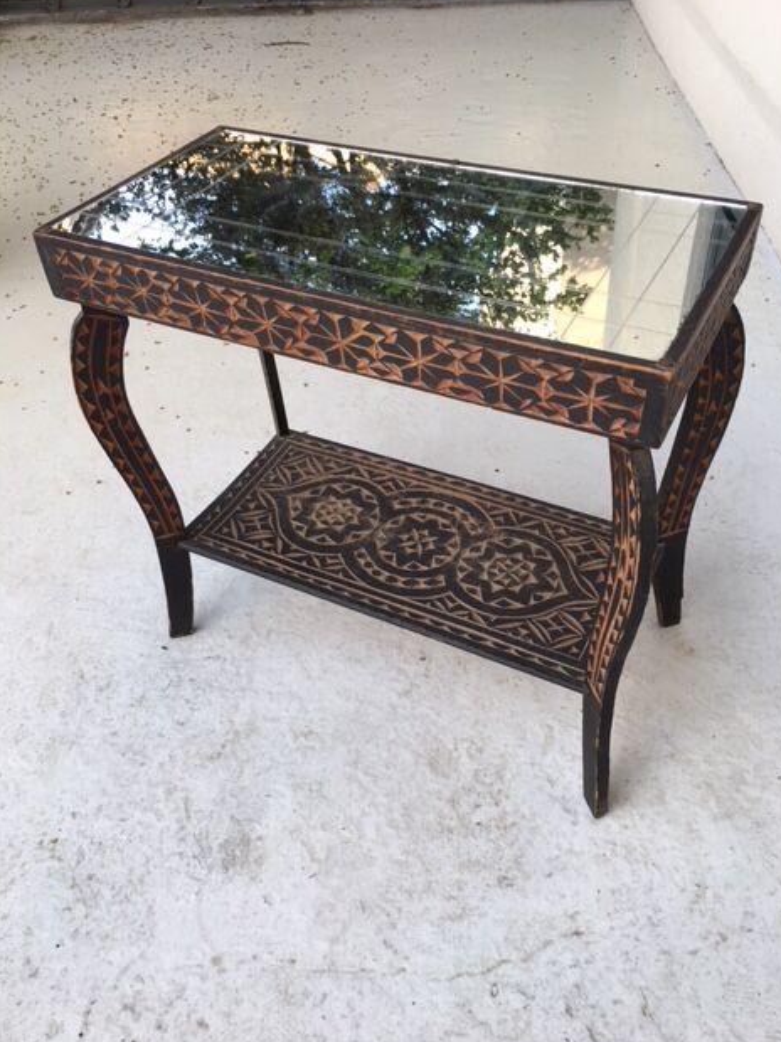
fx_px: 903
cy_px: 522
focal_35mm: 30
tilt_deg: -40.2
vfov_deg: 60.0
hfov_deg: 46.8
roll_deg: +4.5
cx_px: 399
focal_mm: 4.15
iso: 25
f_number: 2.2
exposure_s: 1/158
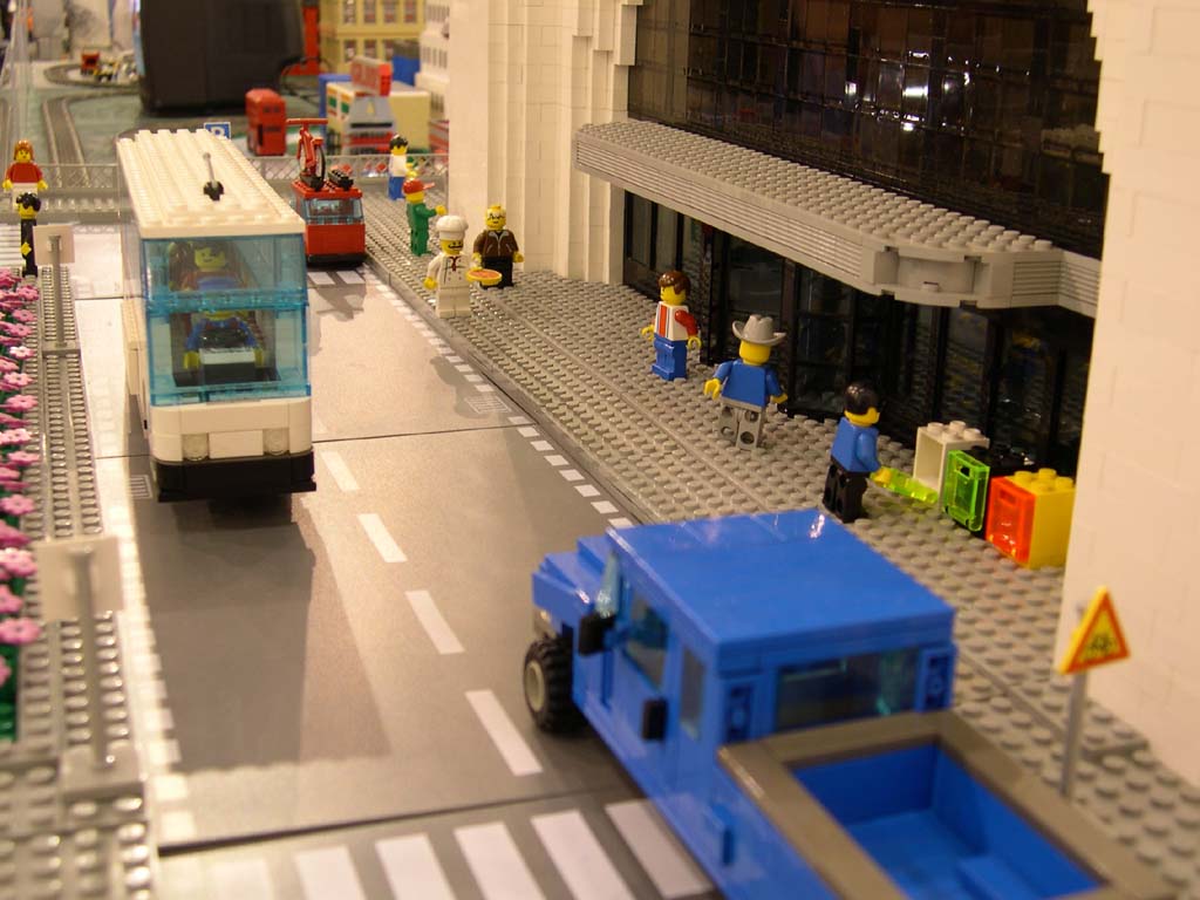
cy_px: 450
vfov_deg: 34.3
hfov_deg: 44.8
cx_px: 600
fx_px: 1456
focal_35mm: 42
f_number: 2.9
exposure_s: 1/6.7
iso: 100
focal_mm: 9
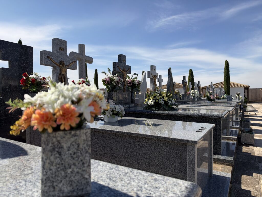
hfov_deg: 71.6
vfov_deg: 56.8
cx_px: 131
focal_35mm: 24
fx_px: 182
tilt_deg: -1.1
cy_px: 98
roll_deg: +0.6
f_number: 1.8
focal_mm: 6.93
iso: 64
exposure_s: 1/6024
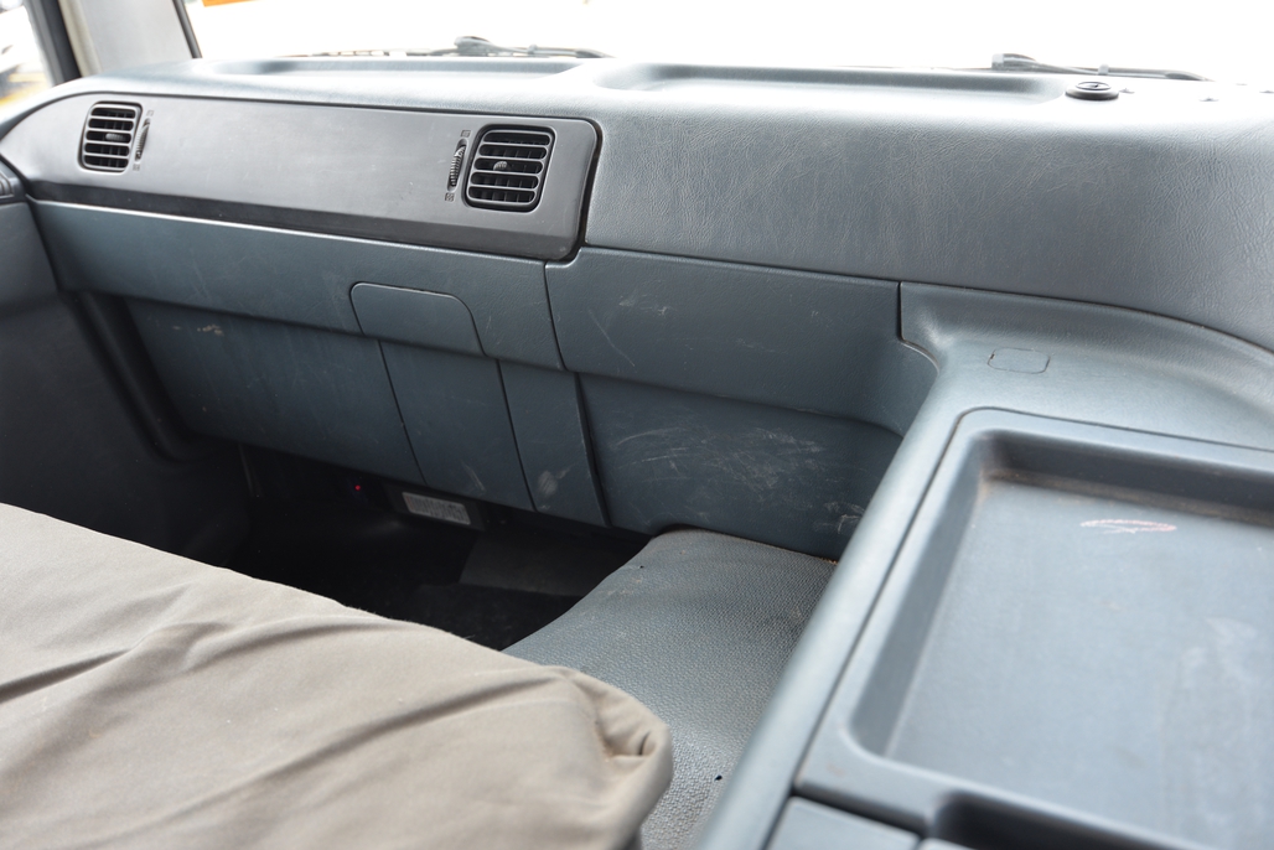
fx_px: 1097
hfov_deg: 60.3
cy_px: 425
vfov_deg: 42.4
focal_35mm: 31
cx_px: 637
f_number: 5.6
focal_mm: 31
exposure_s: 1/125
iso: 360
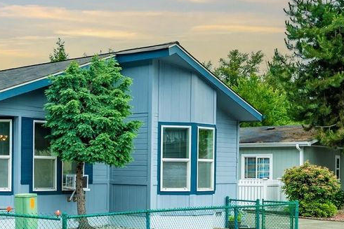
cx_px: -8
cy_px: 173
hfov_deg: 37.6
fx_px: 440
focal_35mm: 46
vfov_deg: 28.8
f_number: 7.1
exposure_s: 1/100
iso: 80
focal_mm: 22
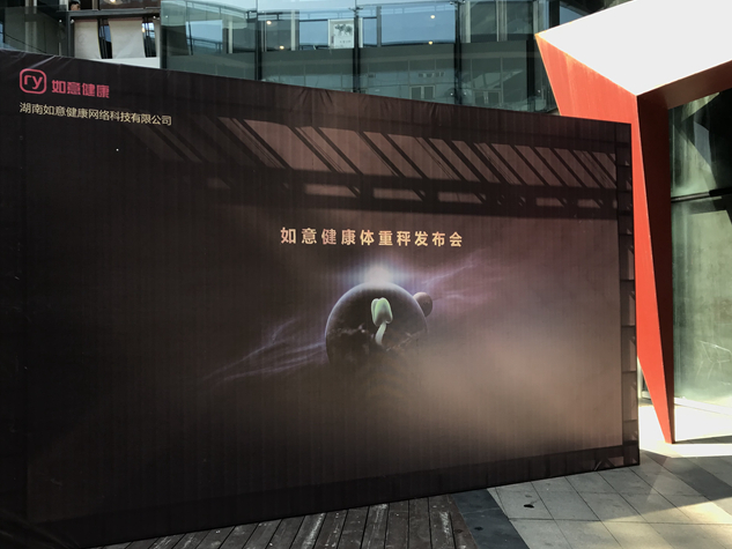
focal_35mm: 30
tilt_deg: +0.4
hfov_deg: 59.9
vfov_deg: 46.8
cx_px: 352
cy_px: 285
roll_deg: +0.3
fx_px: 635
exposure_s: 1/342
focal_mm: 3.99
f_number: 1.8
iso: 20
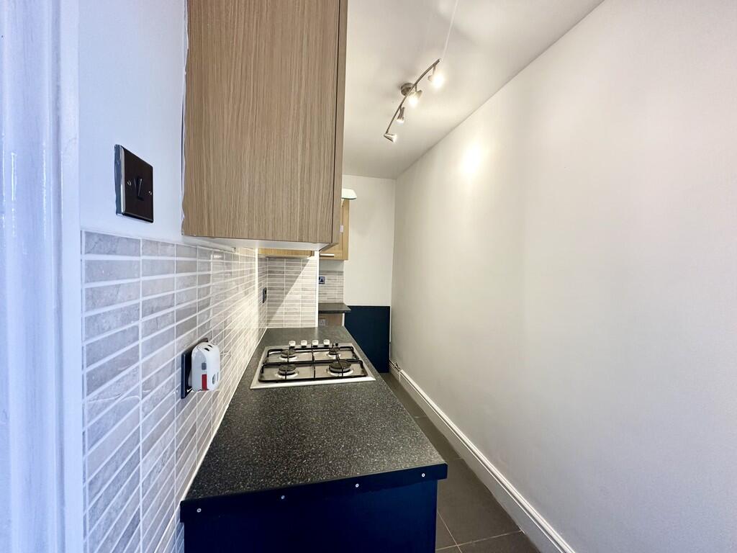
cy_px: 276
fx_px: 298
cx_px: 368
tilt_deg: -1.3
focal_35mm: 14
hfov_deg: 102.1
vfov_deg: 85.7
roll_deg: -1.8
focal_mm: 2.22
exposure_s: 1/50
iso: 200
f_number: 2.2
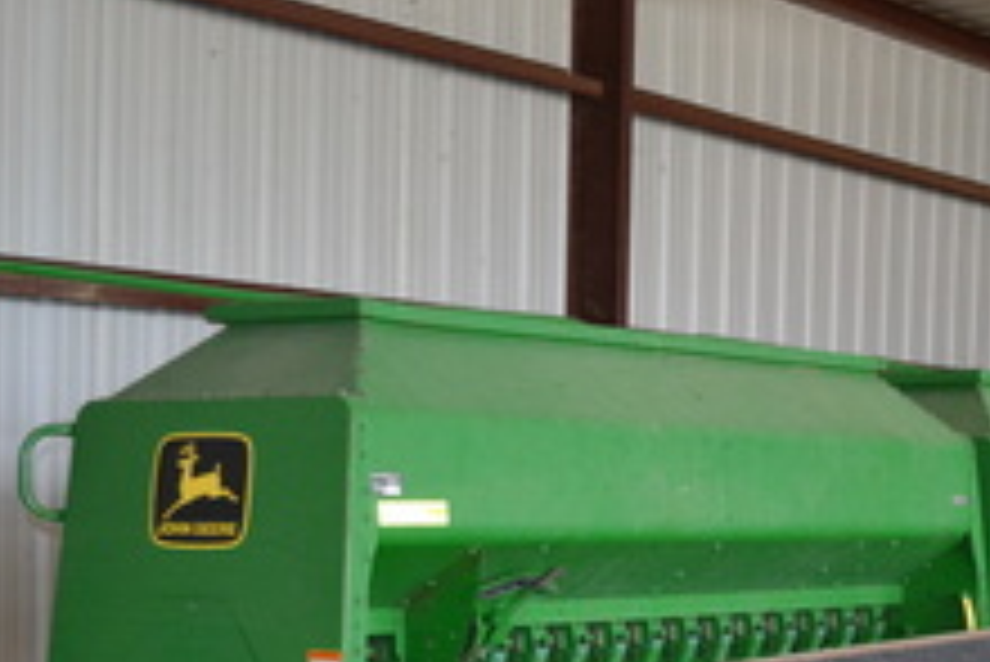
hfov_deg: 22.1
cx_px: 954
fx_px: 2449
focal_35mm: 89
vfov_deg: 15.1
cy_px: 660
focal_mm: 24
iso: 1000
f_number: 4
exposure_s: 1/60
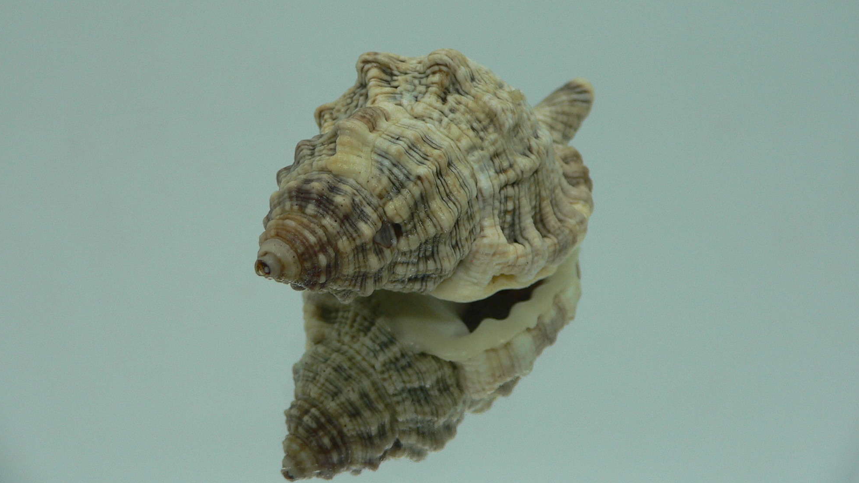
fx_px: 888
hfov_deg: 51.6
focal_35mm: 39
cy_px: 196
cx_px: 423
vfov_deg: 30.4
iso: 80
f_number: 2.8
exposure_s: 1/60
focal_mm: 4.6
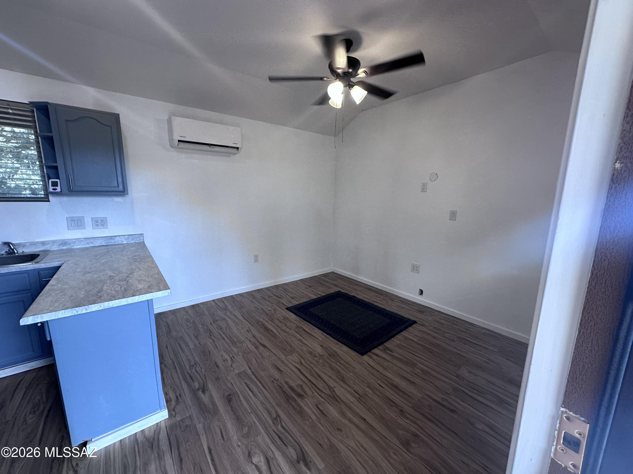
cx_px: 316
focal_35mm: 14
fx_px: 256
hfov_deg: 102.1
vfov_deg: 85.7
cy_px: 237
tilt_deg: -9.2
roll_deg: -0.8
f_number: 2.2
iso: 160
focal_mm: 2.22
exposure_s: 1/120
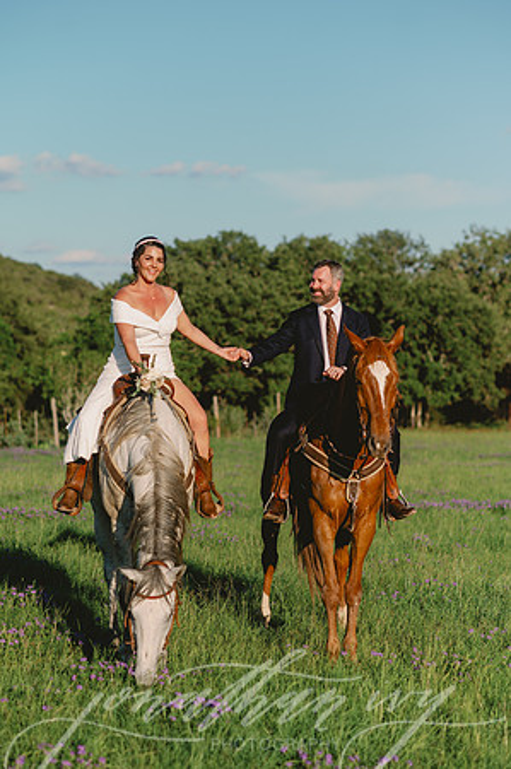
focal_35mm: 85
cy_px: 384
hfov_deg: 16.0
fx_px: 1814
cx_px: 256
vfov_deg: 23.9
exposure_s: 1/3200
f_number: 2.8
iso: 80
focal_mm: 85
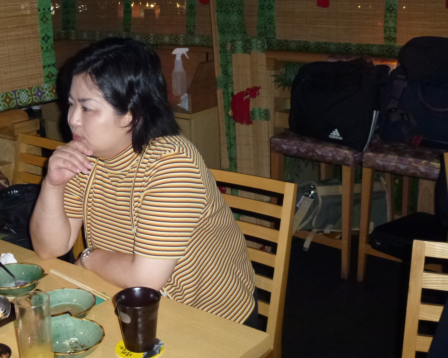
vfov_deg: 29.7
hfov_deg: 36.4
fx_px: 676
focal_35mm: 51
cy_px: 166
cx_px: 156
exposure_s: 1/60
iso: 320
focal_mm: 6.8
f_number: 3.8
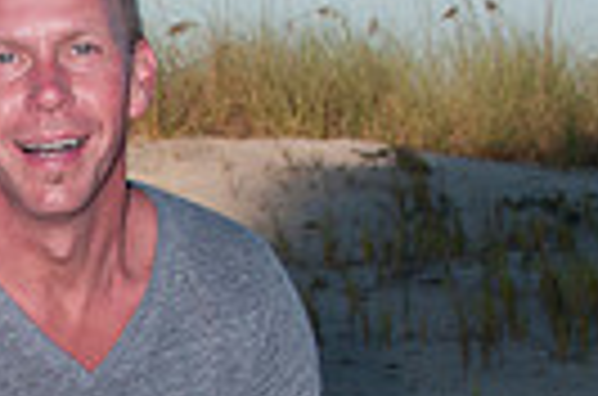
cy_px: 389
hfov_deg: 9.5
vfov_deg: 6.5
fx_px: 3463
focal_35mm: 209
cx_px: -351
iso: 100
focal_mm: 32
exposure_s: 1/250
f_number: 10
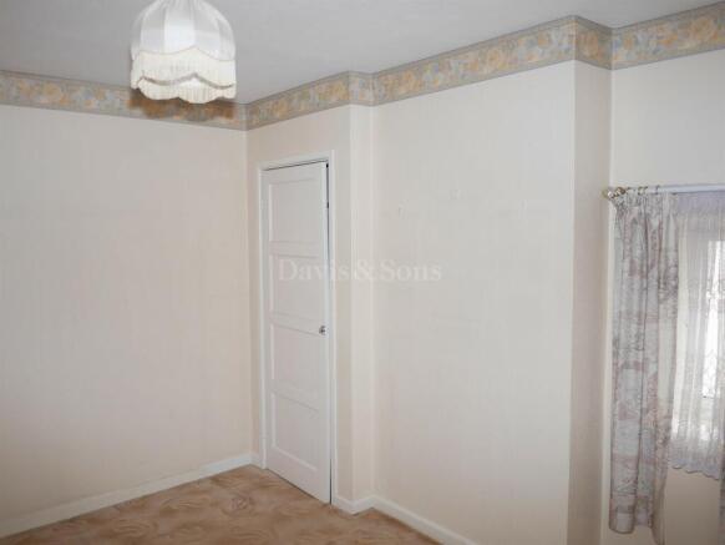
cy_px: 272
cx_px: 362
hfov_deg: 63.4
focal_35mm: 28
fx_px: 587
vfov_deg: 49.8
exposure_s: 1/60
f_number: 2.5
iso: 200
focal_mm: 14
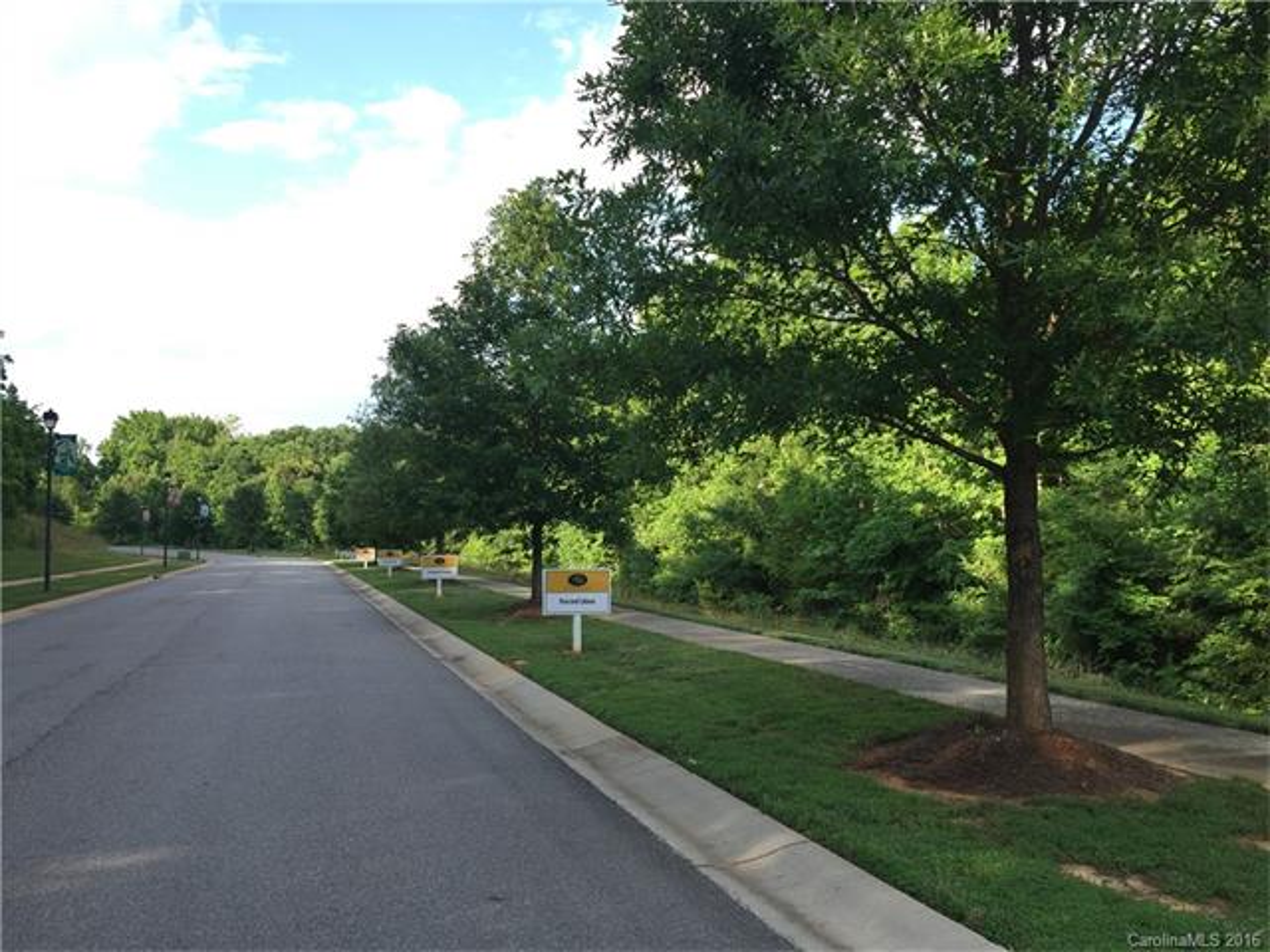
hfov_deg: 61.7
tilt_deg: +2.4
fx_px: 1064
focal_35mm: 29
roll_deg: +0.1
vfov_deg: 48.2
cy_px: 476
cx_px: 635
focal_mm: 4.15
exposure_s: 1/370
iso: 32
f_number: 2.2
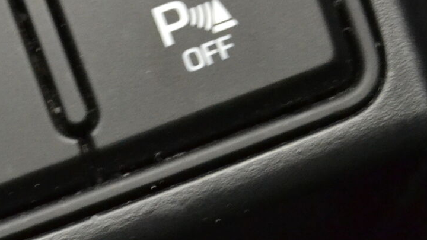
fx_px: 2609
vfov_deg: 5.3
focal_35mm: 230
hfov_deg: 9.3
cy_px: 28
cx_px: 64
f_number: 5.6
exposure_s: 1/25
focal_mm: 55
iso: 3200
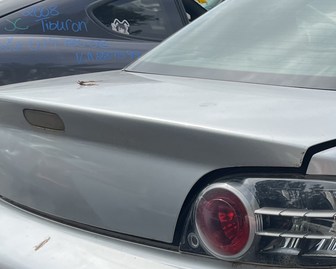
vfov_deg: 19.3
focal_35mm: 77
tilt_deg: -17.5
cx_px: 430
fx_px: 766
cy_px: 272
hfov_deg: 22.3
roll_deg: -1.3
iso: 50
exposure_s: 1/2309
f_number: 1.6
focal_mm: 5.1
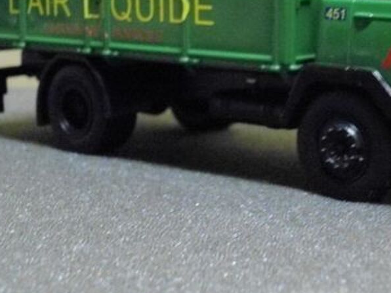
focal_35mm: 89
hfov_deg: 21.9
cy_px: 56
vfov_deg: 16.5
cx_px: 281
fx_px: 1005
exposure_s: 1/15
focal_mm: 9.5
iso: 1600
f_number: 3.9
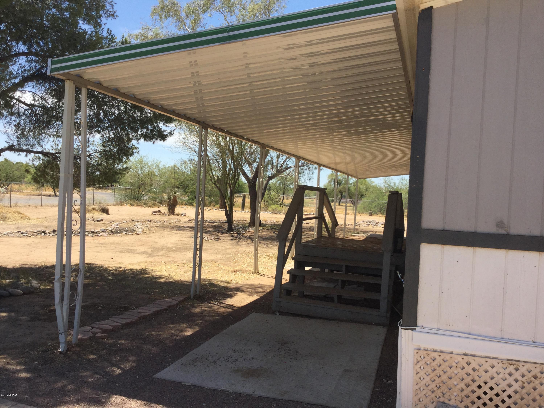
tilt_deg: -4.3
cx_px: 272
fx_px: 487
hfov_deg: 58.4
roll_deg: -3.6
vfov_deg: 45.4
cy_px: 204
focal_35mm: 31
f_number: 2.4
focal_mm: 3.3
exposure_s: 1/1058
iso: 25
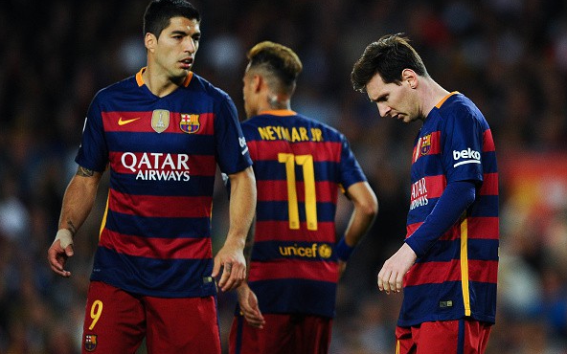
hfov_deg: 5.1
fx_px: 6320
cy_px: 170
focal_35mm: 409
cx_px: 284
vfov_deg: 3.2
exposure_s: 1/1250
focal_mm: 400
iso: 2000
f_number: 2.8
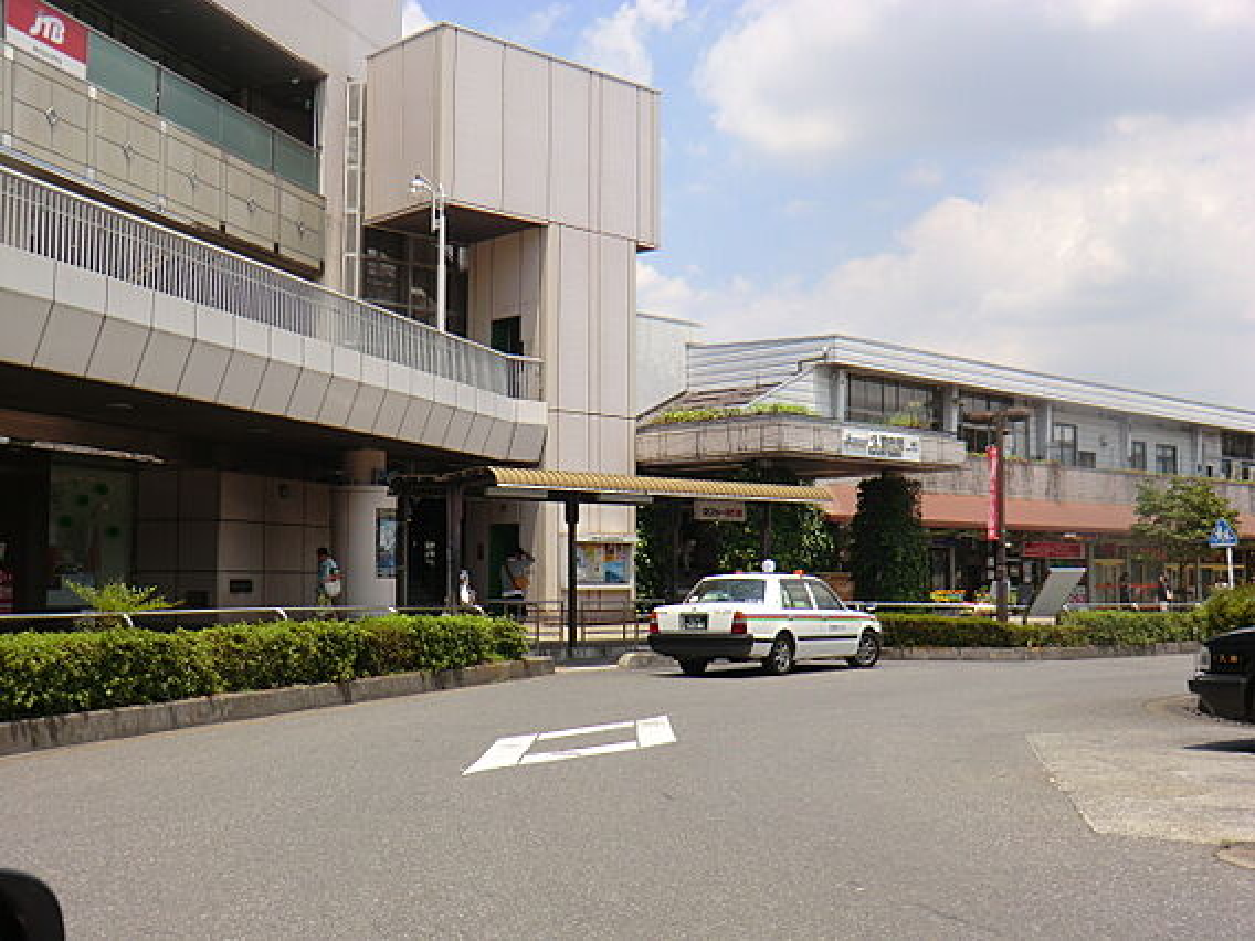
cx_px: 628
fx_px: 1450
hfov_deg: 46.8
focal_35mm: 40
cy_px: 470
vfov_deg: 36.0
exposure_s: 1/640
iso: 64
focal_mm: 7.1
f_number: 3.8
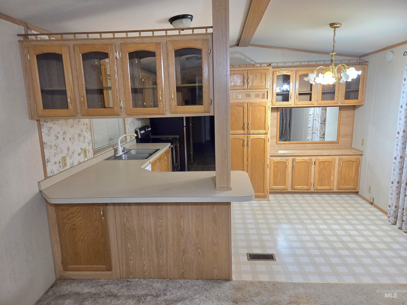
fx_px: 270
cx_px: 204
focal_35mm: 23
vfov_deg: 58.9
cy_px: 152
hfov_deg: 73.9
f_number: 1.8
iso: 400
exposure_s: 1/120
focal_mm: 5.4
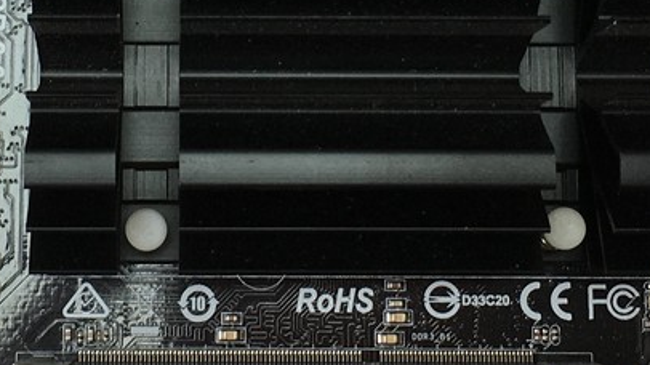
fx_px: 1930
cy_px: -80
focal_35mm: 112
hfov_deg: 19.1
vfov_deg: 10.6
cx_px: 235
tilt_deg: -79.1
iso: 25
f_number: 2.2
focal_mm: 4.15
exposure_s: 1/50
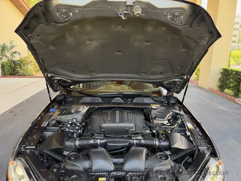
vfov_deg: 56.8
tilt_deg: -14.7
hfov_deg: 71.6
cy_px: 90
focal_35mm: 24
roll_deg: +0.1
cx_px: 120
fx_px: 167
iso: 200
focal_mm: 6.76
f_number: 1.78
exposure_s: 1/225
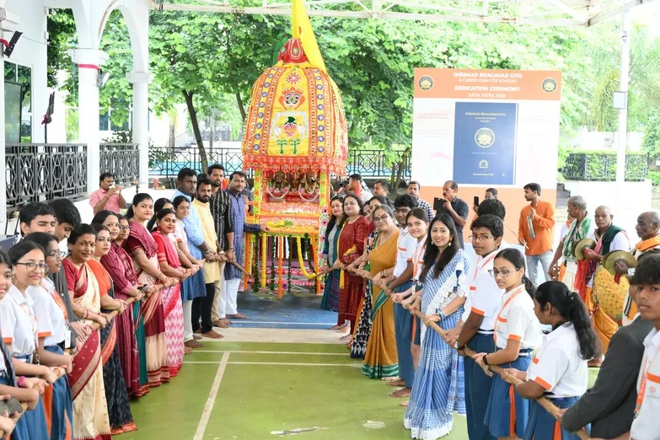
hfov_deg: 41.9
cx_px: 328
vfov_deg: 28.6
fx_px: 862
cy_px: 220
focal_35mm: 47
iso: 5000
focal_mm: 46
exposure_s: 1/250
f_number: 6.3
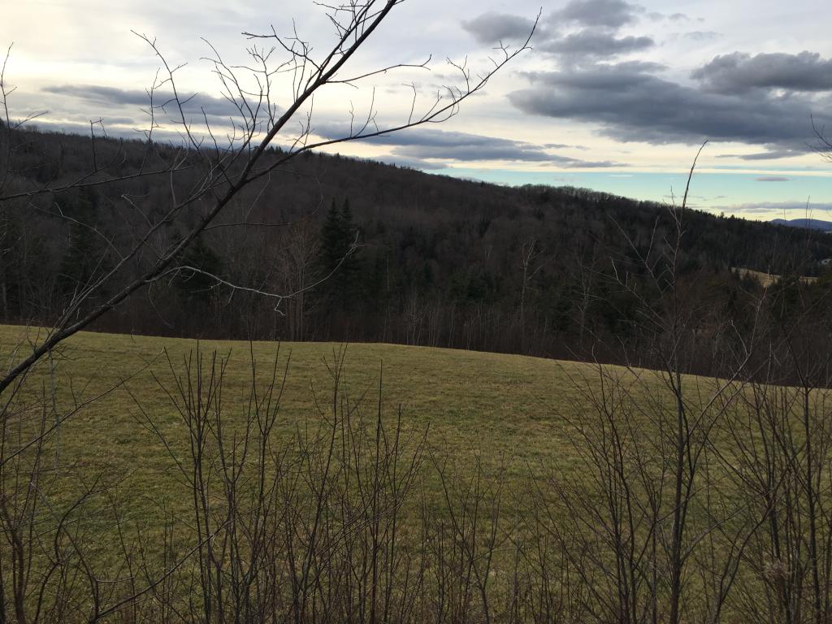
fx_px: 697
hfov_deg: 61.7
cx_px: 416
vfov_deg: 48.2
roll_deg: -1.3
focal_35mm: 29
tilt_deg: -7.2
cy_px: 312
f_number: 2.2
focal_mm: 4.15
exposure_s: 1/288
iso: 25
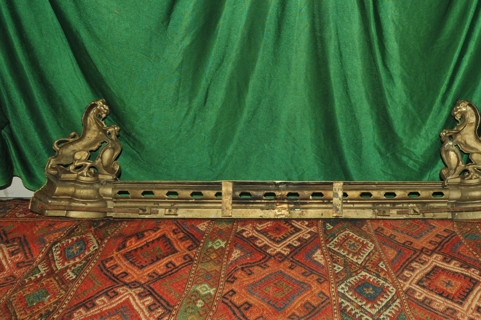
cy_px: 144
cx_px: 294
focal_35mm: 38
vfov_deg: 35.0
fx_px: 507
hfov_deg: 50.3
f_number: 10
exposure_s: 1/60
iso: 1250
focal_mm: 31
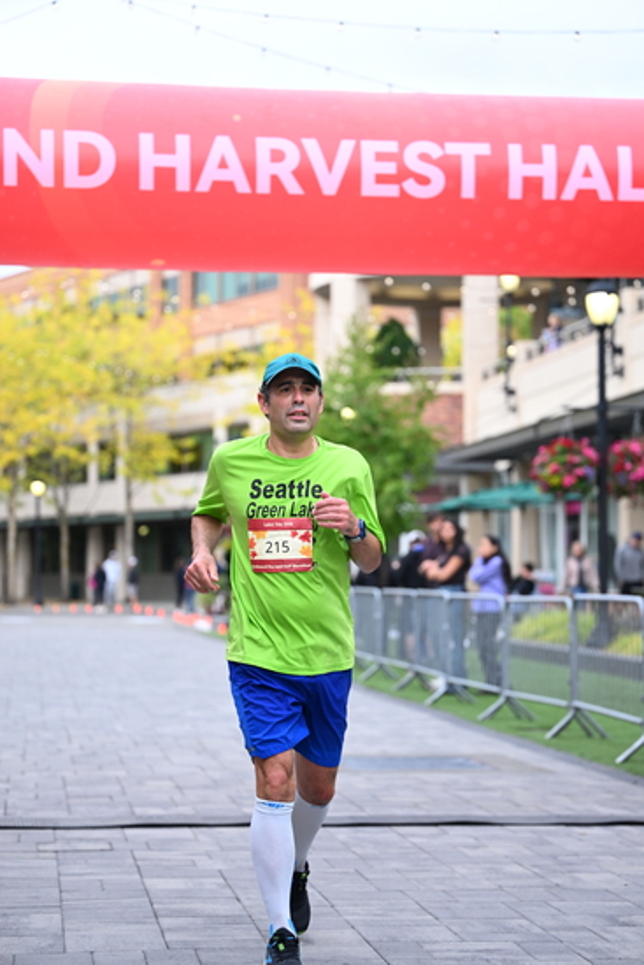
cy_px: 482
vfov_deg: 25.7
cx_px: 322
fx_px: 2118
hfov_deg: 17.3
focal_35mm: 79
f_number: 2.8
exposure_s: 1/1600
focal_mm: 79
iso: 1000
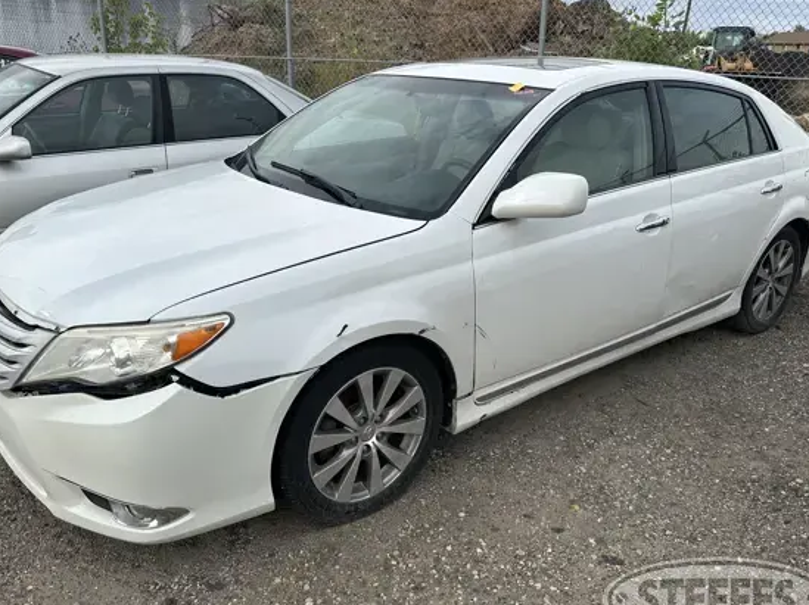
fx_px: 654
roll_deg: -1.7
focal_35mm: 28
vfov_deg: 49.7
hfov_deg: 63.5
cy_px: 305
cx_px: 392
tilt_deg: -18.2
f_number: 1.78
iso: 80
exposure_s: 1/4184
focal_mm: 6.86
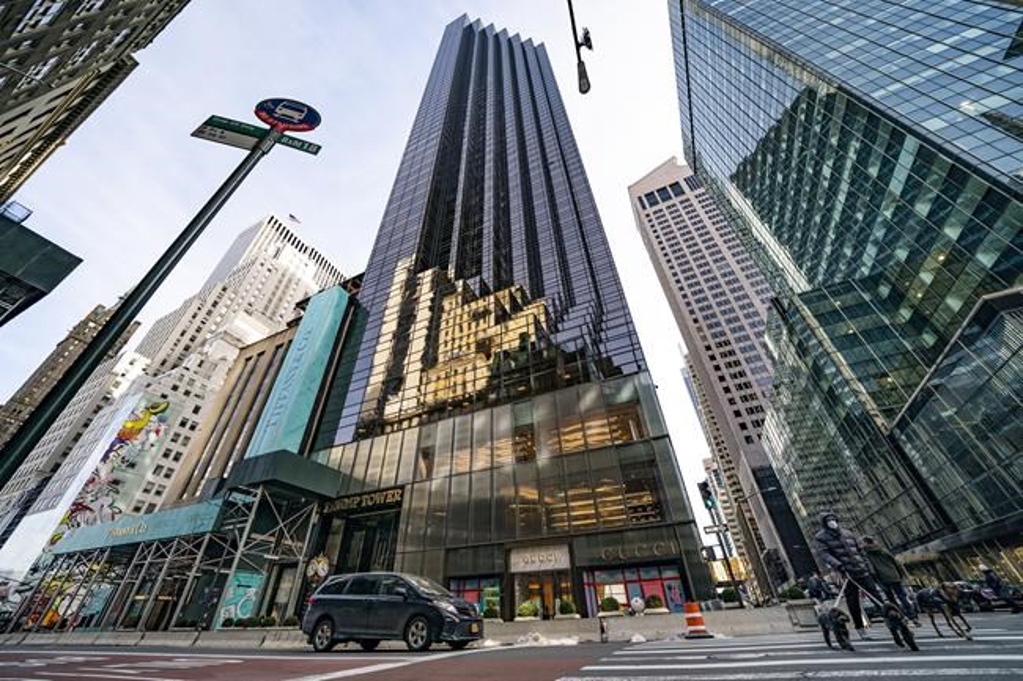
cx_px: 512
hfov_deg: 112.6
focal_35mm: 12
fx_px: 341
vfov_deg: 90.0
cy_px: 340
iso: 160
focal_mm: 12
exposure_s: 1/500
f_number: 4
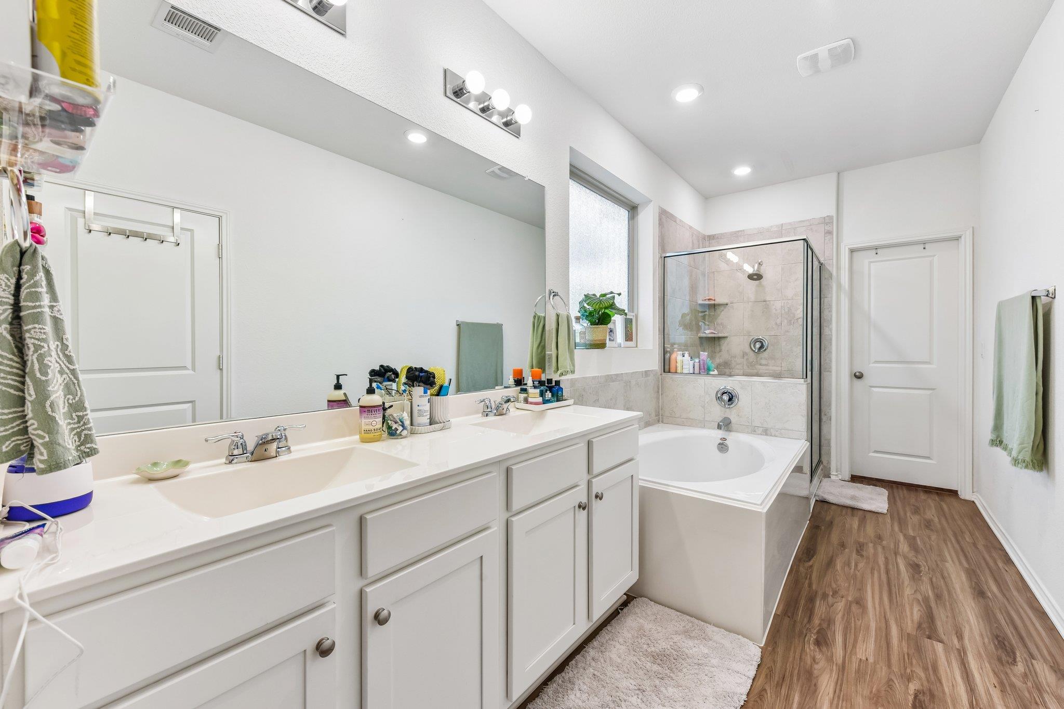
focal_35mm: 14
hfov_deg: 104.3
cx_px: 532
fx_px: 414
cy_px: 354
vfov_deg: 81.2
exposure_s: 1/15
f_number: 8
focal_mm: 14
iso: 160
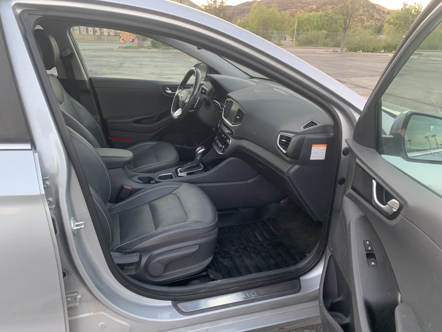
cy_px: 166
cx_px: 221
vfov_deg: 53.1
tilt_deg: -18.8
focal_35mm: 26
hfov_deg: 67.3
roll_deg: -2.1
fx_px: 332
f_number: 1.8
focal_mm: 4.25
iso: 100
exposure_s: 1/60
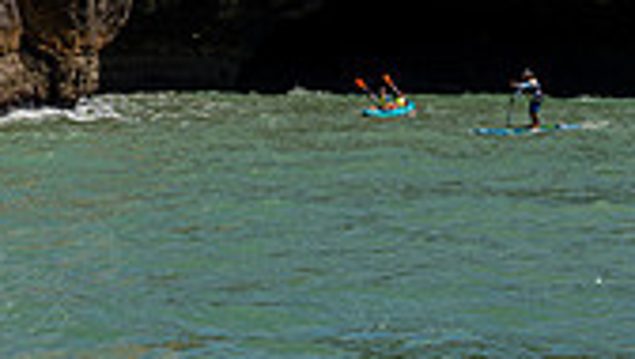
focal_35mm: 159
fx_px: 2681
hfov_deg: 13.4
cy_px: -11
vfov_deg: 7.6
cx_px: 590
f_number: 7.1
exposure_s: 1/2000
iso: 250
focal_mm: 44
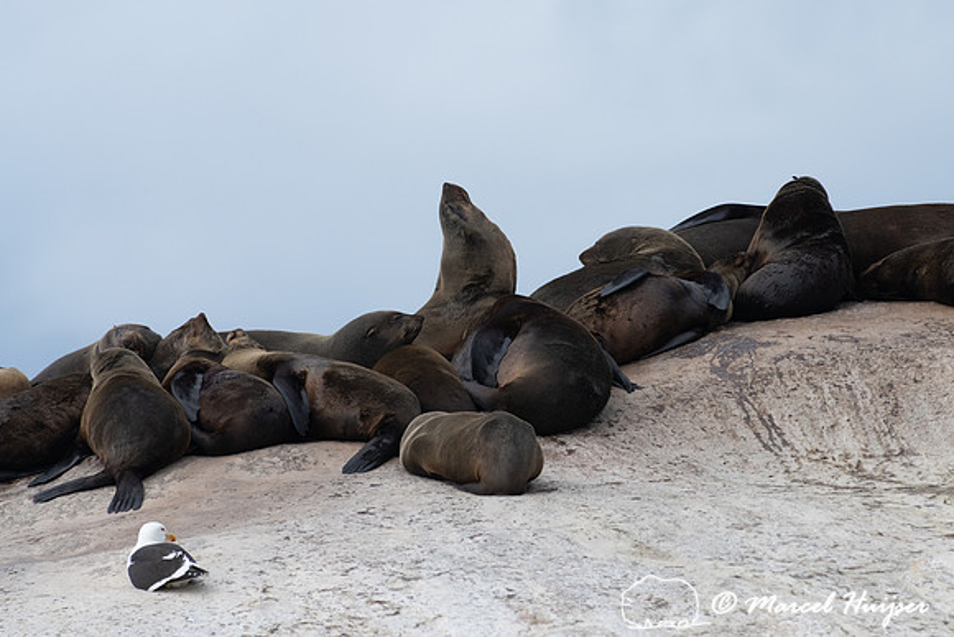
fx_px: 18673
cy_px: 276
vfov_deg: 2.0
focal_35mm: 705
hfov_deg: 2.9
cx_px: 560
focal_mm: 600
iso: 800
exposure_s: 1/2500
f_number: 9
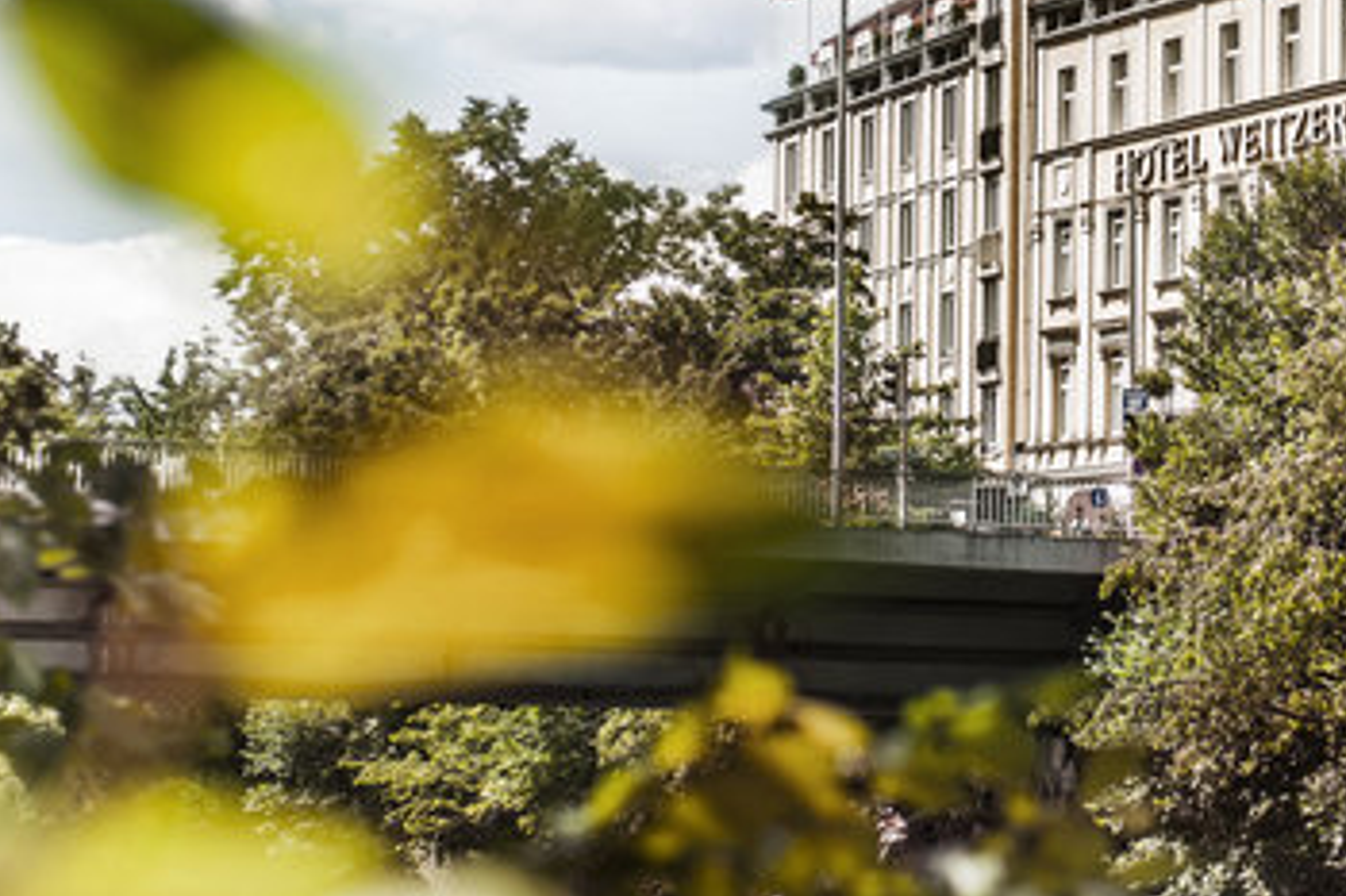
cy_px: 292
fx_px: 5979
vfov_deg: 8.6
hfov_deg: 12.8
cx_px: 1123
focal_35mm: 160
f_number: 4.5
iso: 200
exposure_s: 1/1250
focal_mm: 70
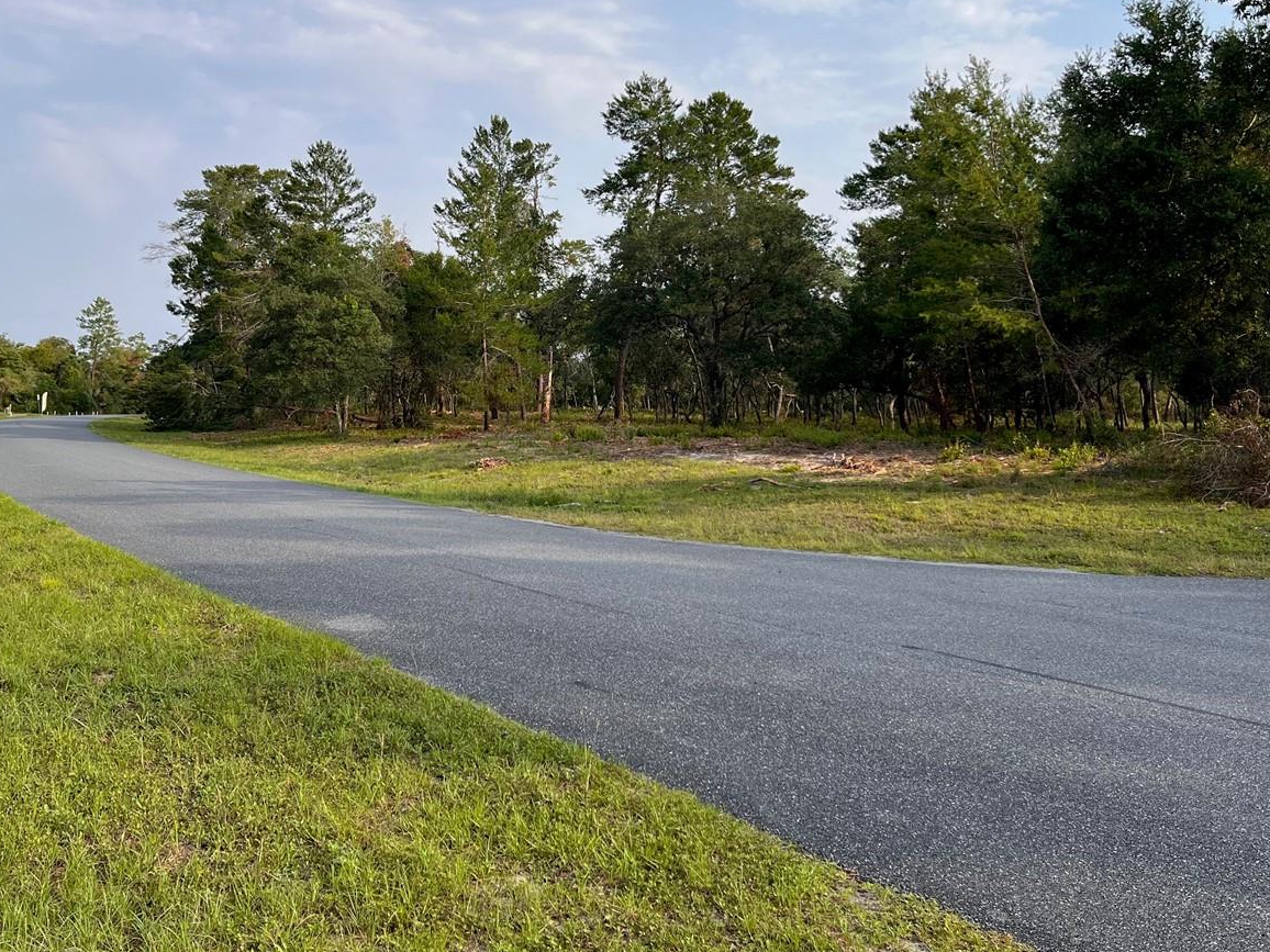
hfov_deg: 51.3
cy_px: 348
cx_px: 602
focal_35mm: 36
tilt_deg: +2.3
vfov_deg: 39.4
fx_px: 1321
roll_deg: -0.6
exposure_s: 1/2967
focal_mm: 5.1
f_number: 1.6
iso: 50
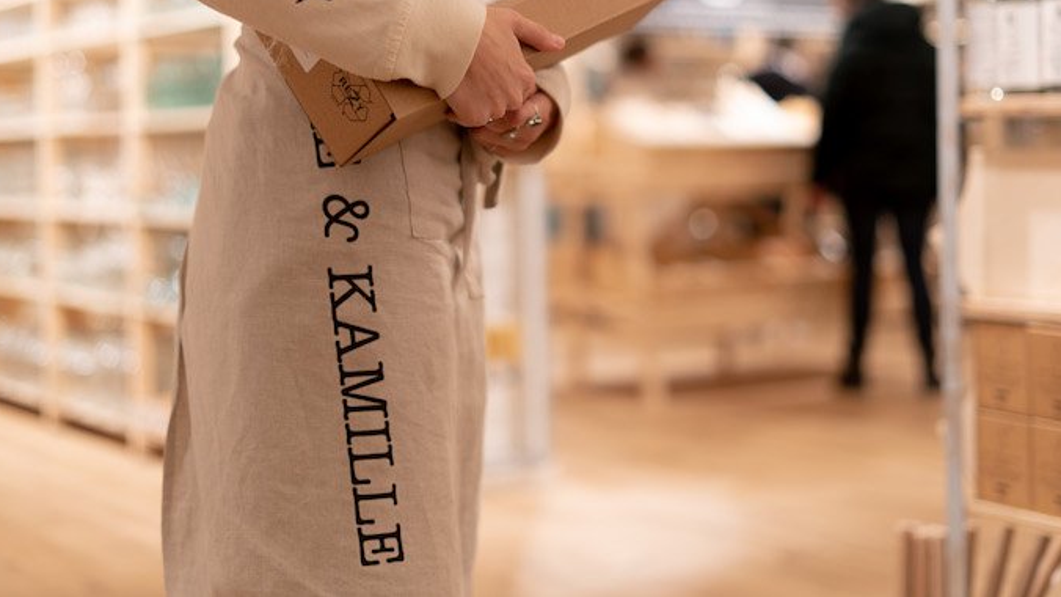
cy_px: 180
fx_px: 1744
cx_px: 535
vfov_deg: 19.3
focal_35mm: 62
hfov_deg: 33.8
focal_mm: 50
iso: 400
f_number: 1.8
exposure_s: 1/250
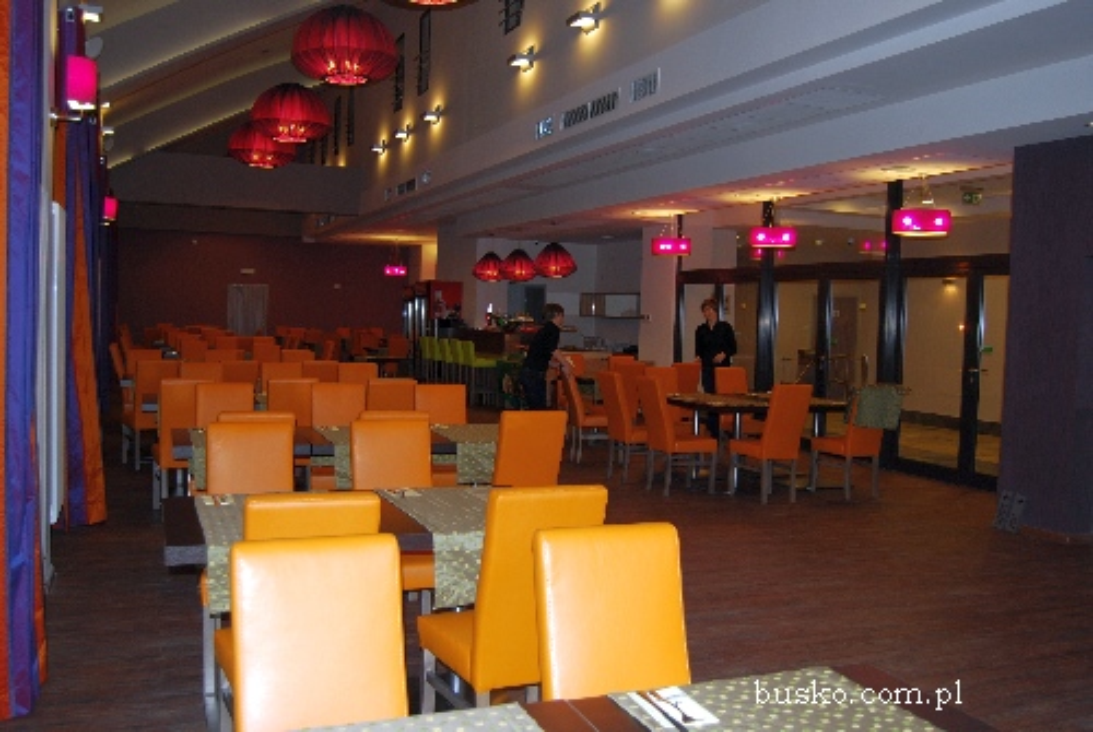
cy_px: 366
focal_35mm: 33
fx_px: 1003
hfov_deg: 57.2
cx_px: 546
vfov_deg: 40.1
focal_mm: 22
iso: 200
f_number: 3.8
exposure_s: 1/60
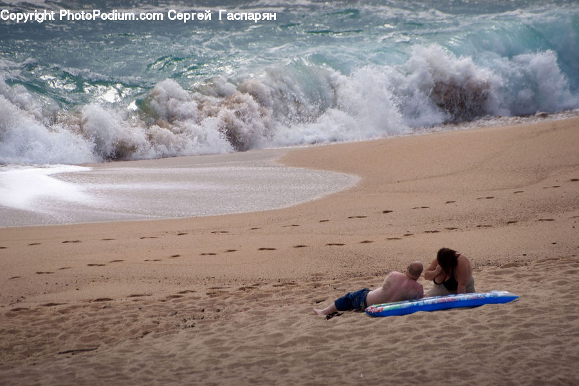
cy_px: 193
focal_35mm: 300
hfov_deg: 6.9
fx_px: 4825
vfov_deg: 4.6
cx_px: 290
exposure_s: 1/1000
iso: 200
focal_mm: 300
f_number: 9.5
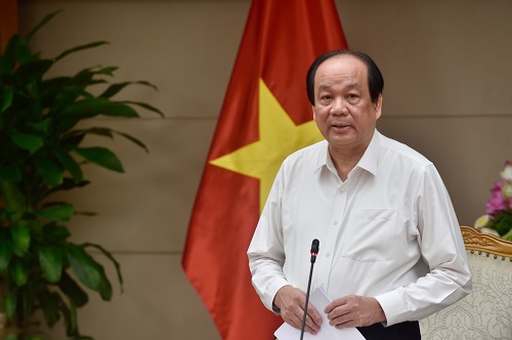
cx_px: 256
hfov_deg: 10.3
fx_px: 2841
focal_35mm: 200
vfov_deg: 6.8
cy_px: 170
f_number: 3.5
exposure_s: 1/200
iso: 800
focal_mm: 200
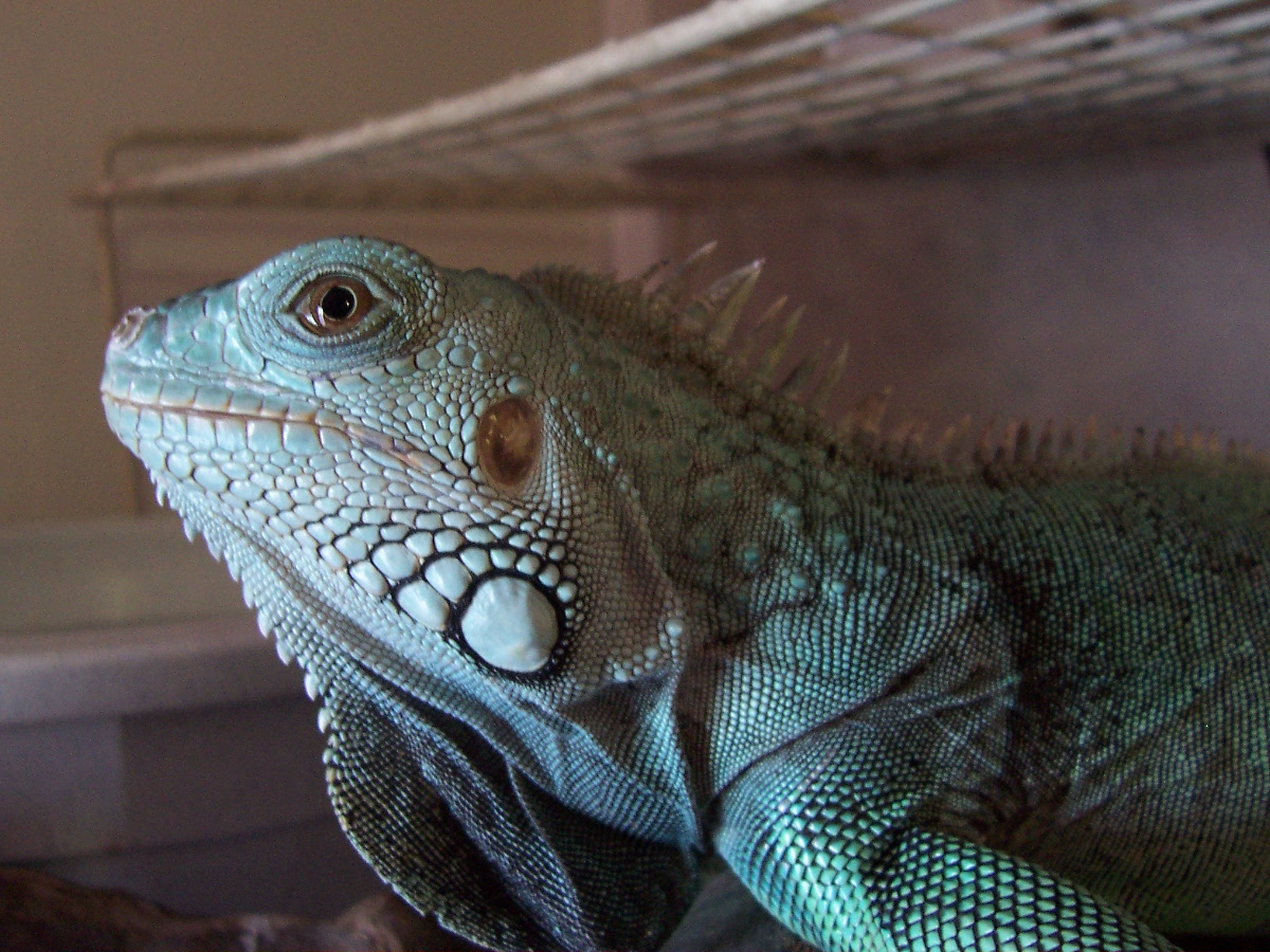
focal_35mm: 37
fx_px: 1357
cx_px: 635
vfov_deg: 38.7
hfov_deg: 50.1
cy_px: 476
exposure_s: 1/8
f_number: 2.8
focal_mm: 5.6
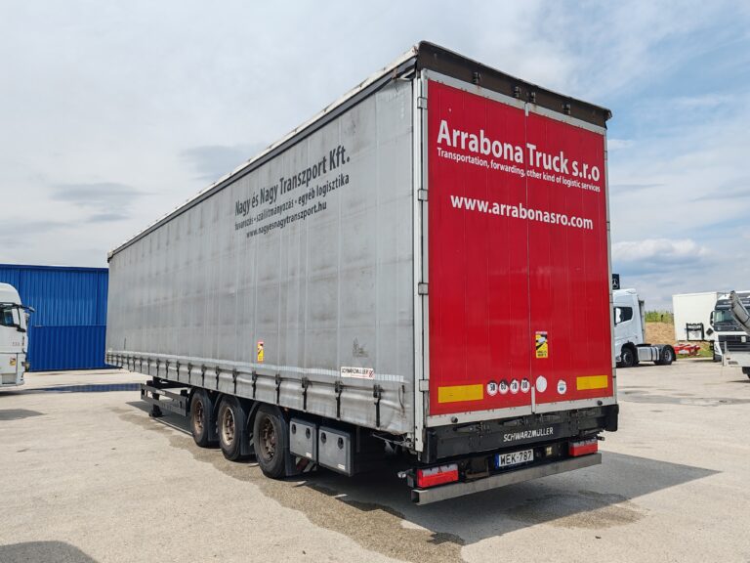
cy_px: 282
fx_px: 585
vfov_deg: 51.4
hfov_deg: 65.3
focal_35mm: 27
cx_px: 375
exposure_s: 1/720
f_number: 1.9
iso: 50
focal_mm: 6.12
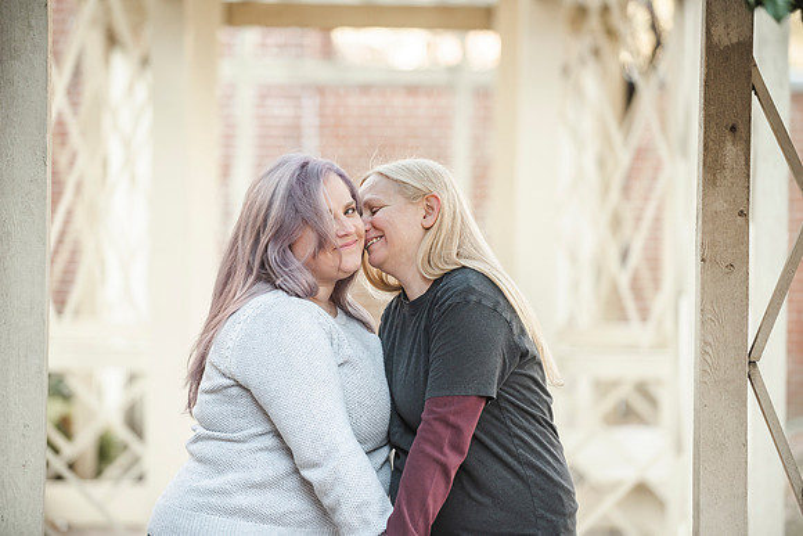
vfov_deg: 9.3
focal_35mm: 148
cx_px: 415
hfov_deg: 13.8
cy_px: 269
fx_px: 3309
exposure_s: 1/200
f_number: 2.8
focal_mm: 140
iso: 400
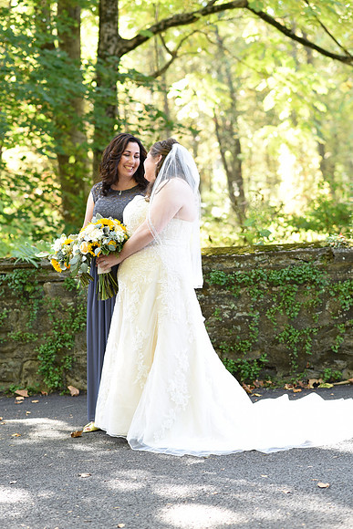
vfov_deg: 23.9
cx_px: 176
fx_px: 1249
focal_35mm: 85
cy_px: 264
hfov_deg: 16.1
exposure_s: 1/200
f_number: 3.2
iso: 500
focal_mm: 85
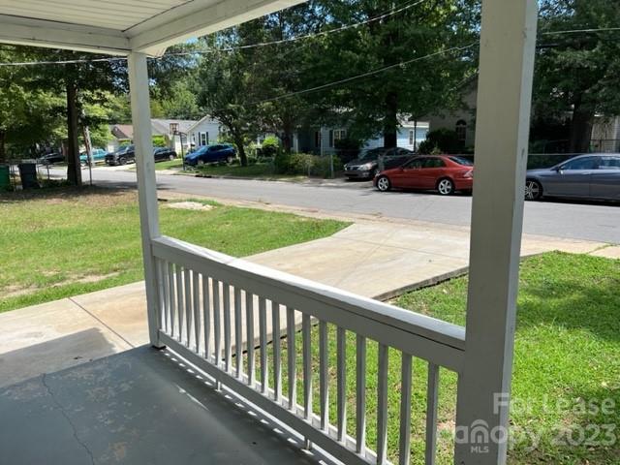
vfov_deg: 53.1
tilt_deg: -10.7
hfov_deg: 67.3
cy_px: 232
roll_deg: +0.3
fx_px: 466
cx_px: 310
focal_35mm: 26
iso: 50
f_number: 1.5
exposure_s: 1/2353
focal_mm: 5.7
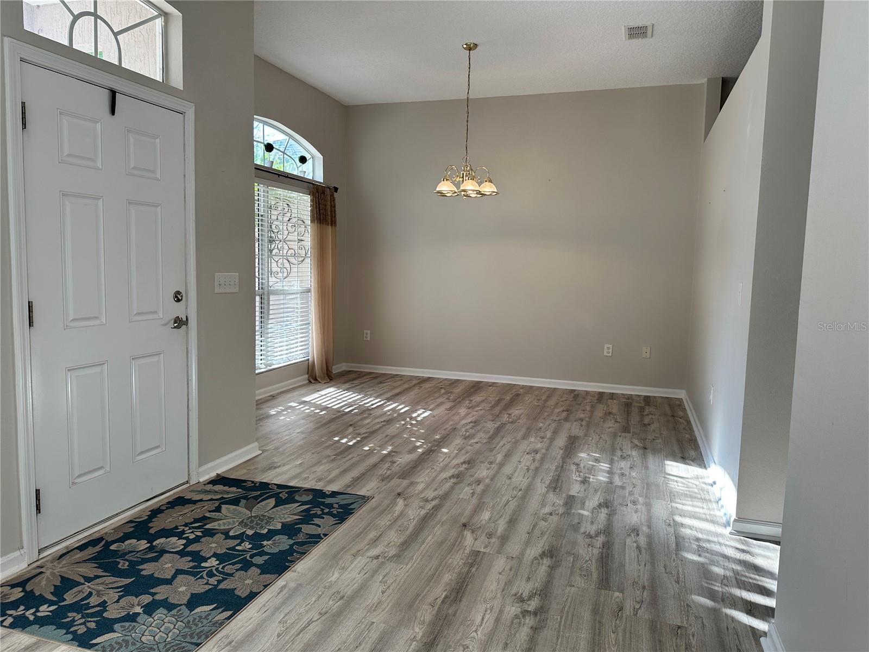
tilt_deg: -4.9
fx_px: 602
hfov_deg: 71.6
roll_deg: -1.6
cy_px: 326
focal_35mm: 24
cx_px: 434
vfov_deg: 56.8
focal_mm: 6.86
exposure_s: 1/341
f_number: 1.78
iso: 80
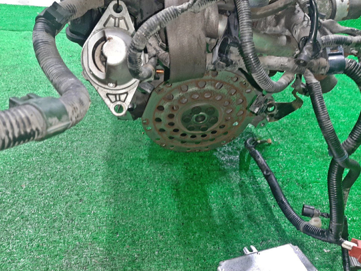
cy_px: 136
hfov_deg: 67.3
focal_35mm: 26
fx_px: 271
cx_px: 180
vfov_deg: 53.1
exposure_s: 1/33
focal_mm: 3.93
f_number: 1.7
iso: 211
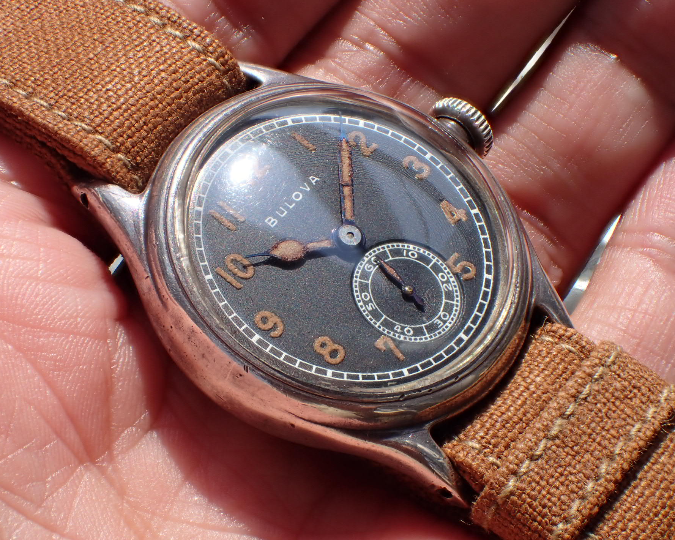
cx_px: 331
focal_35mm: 78
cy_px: 273
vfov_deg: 19.7
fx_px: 1558
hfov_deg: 24.4
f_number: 5.6
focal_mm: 13.47
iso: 100
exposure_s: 1/320
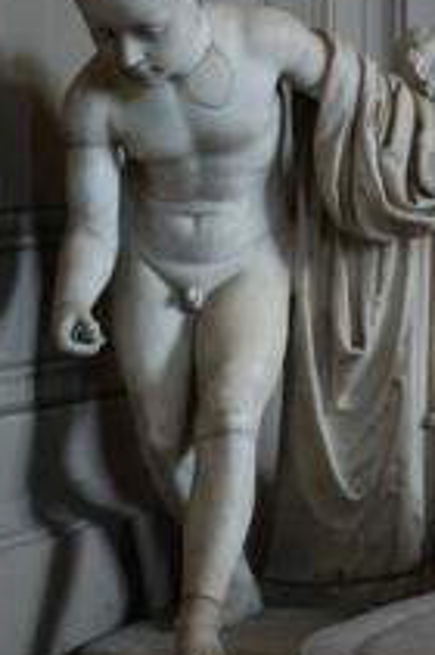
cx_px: 180
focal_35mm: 199
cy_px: 177
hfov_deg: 6.9
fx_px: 3618
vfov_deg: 10.3
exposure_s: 1/30
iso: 900
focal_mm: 70
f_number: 5.6
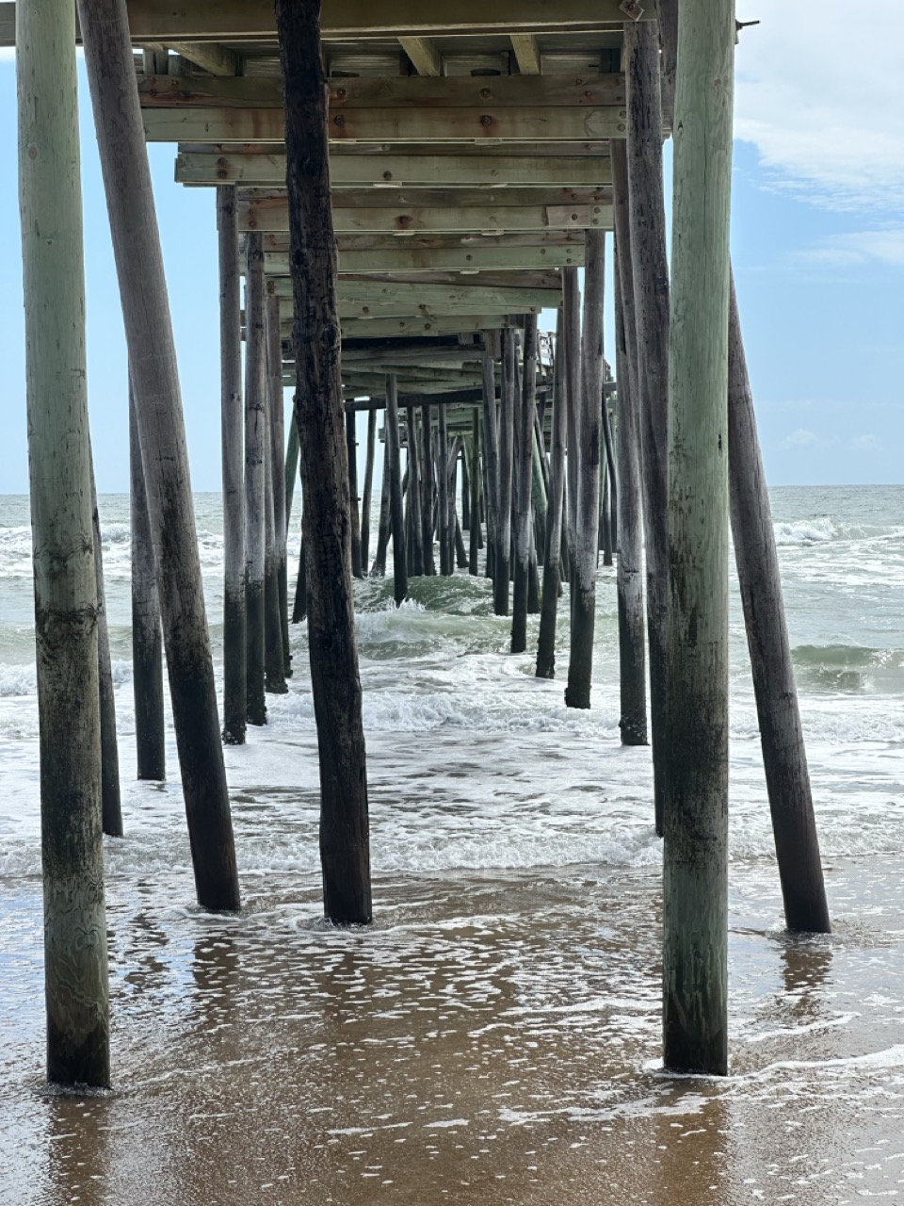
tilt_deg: -3.4
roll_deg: +0.0
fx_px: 2681
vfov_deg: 25.3
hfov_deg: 19.1
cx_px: 452
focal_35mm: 77
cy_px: 603
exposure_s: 1/758
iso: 32
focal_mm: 9
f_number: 2.8
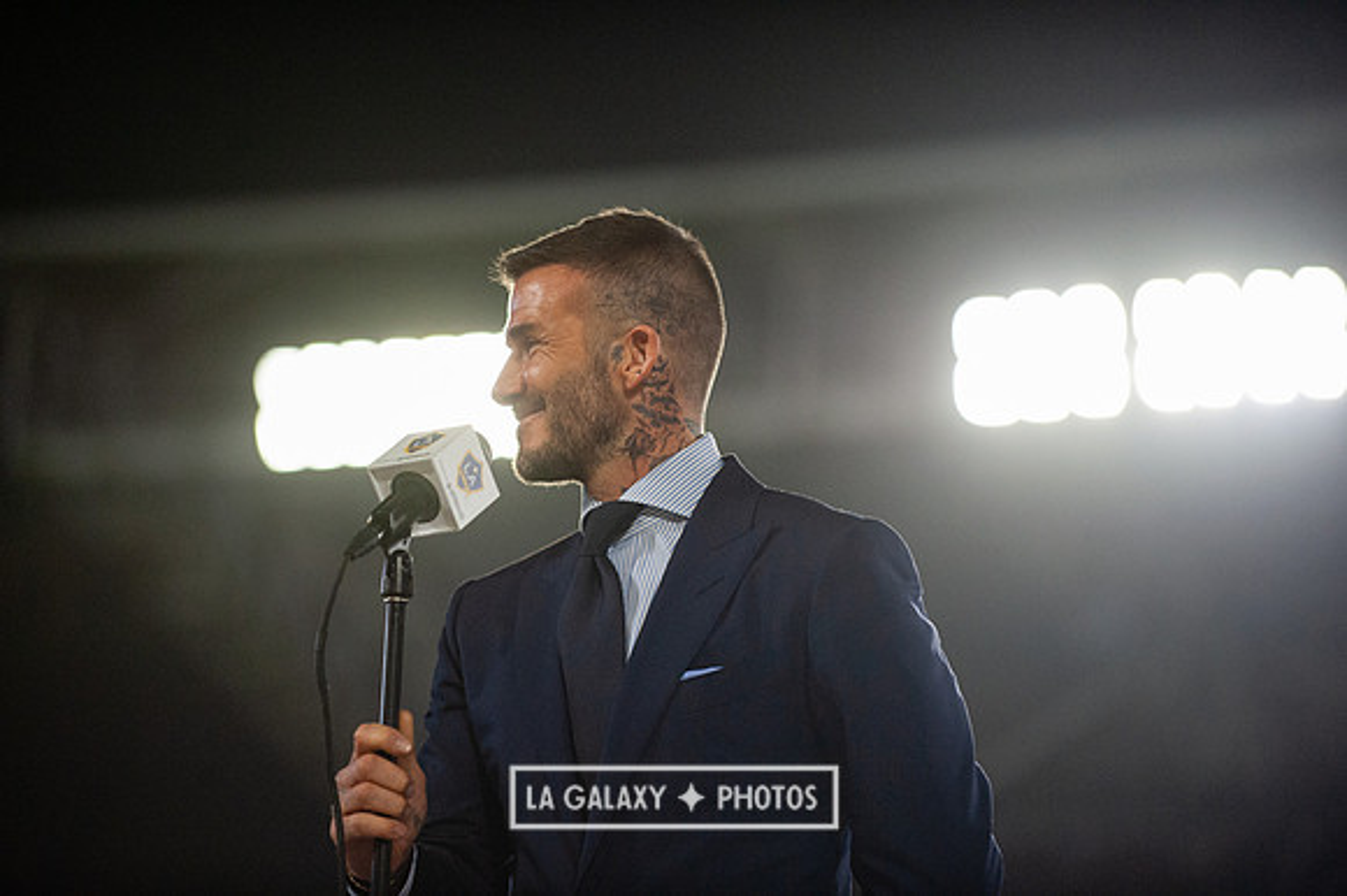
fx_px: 5796
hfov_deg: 13.3
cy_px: 448
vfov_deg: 8.8
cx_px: 674
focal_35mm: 155
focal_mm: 155
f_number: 2.8
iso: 3200
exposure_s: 1/3200
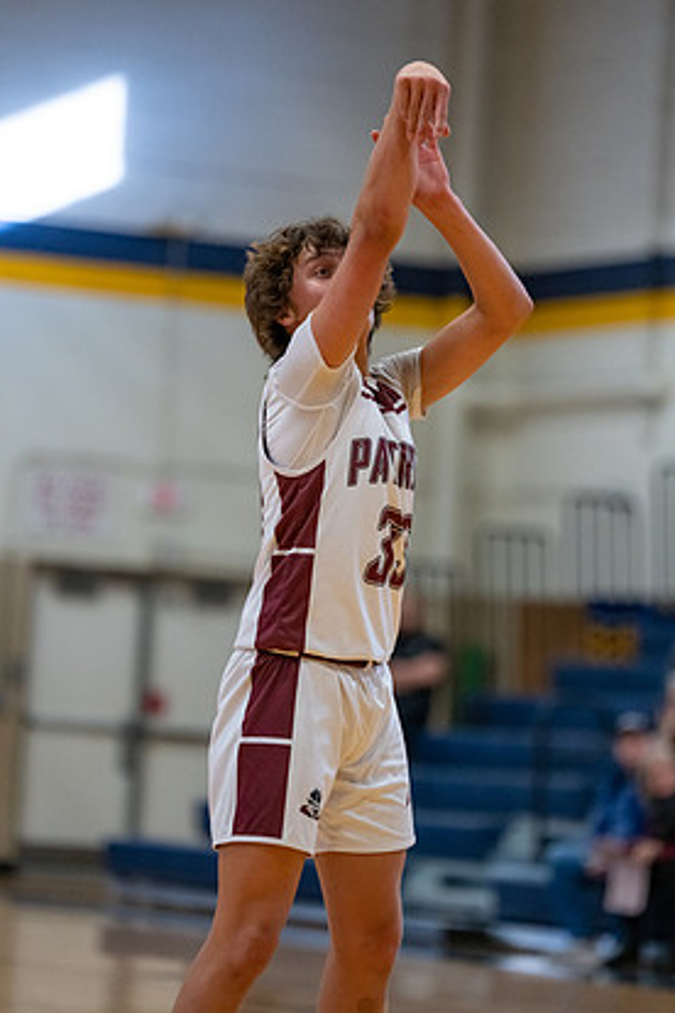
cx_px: 355
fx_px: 4865
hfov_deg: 7.9
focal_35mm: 173
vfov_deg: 11.9
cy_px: 511
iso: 5000
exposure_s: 1/1000
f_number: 2.8
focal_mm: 159
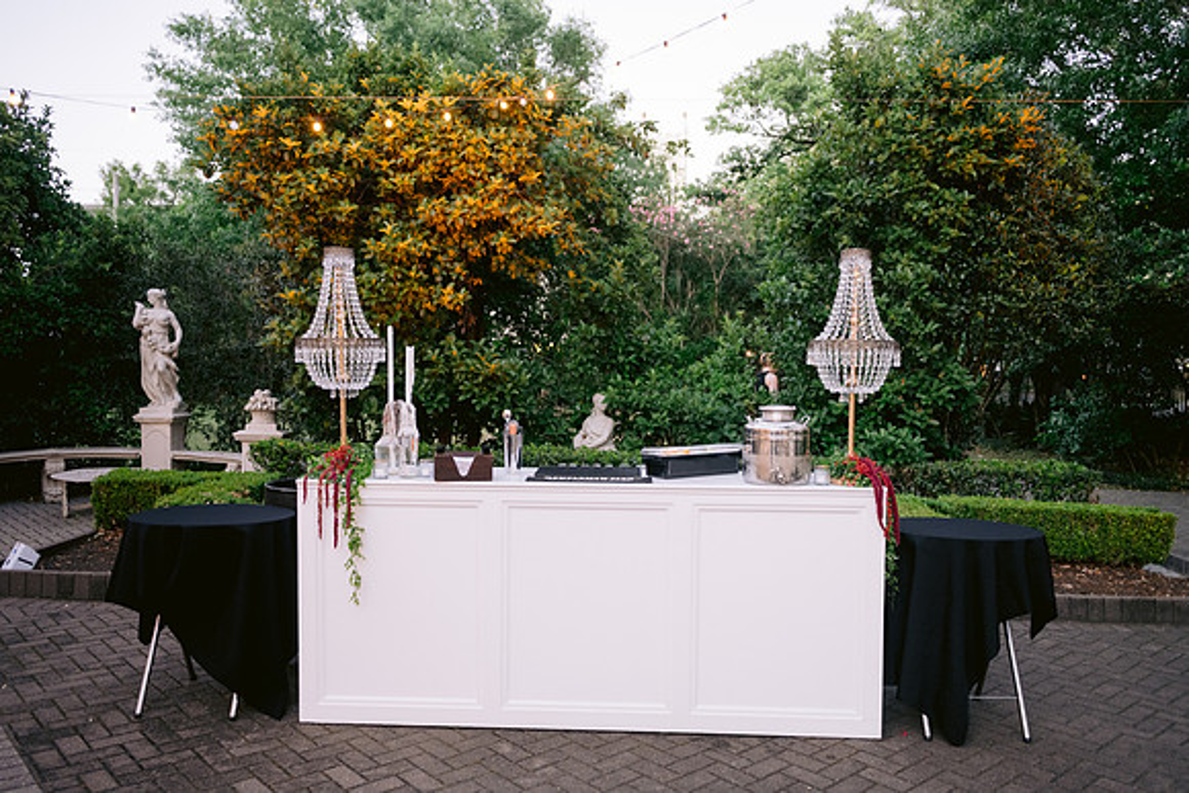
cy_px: 396
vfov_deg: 46.4
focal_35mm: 28
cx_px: 594
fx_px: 925
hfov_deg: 65.5
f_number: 3.2
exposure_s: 1/40
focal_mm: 28
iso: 1250
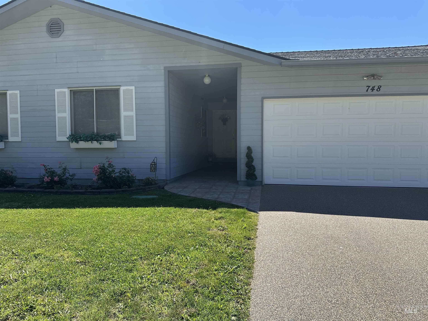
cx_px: 214
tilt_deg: -2.3
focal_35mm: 24
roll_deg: +0.4
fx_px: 297
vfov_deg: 56.8
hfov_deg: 71.6
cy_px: 160
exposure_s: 1/2353
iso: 80
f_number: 1.78
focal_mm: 6.86
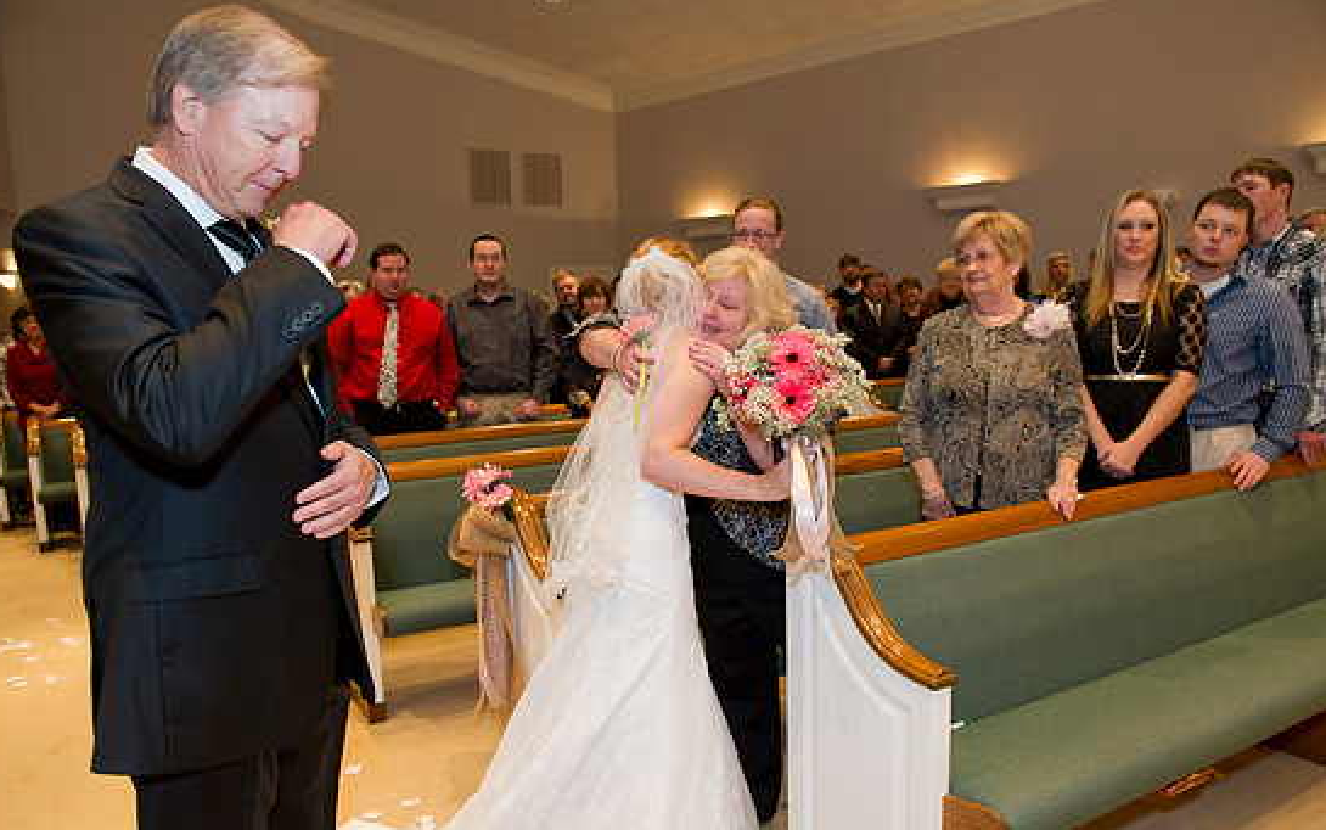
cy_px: 465
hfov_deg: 70.4
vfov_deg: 47.5
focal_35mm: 26
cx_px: 674
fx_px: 940
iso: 1250
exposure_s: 1/80
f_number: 4
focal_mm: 24
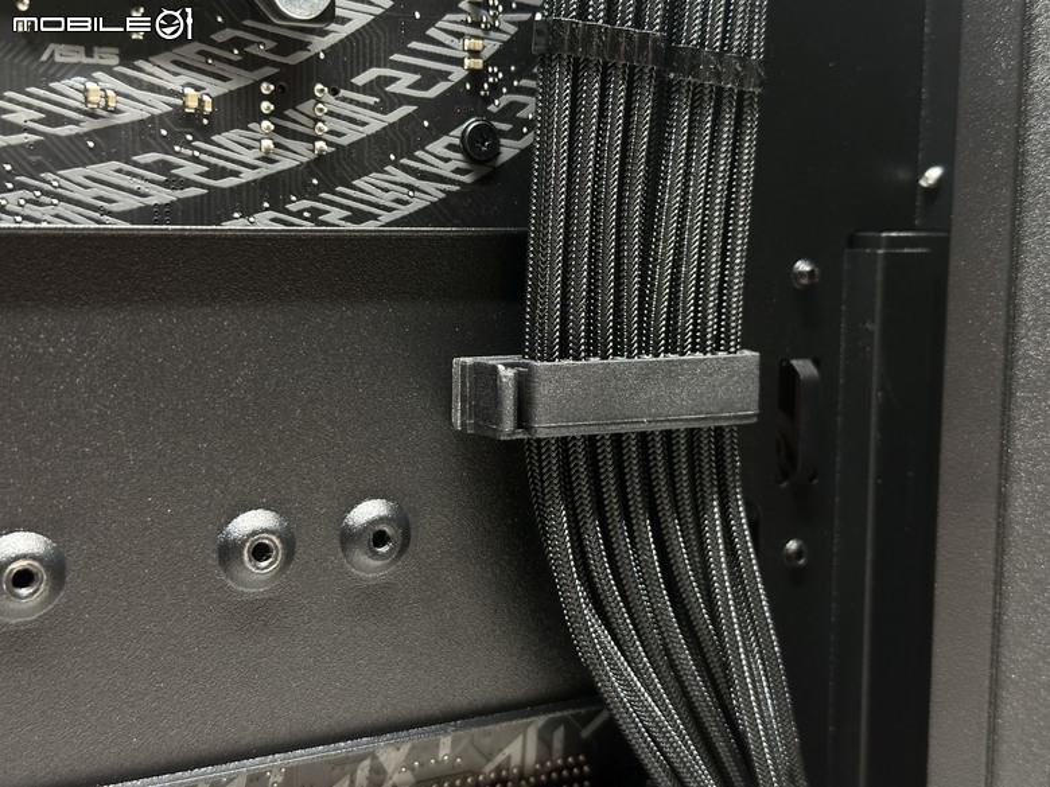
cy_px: 394
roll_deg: -1.0
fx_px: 1456
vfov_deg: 30.3
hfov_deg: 39.7
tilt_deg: -7.1
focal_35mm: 48
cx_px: 525
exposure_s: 1/40
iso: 200
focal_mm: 6.86
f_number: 1.78
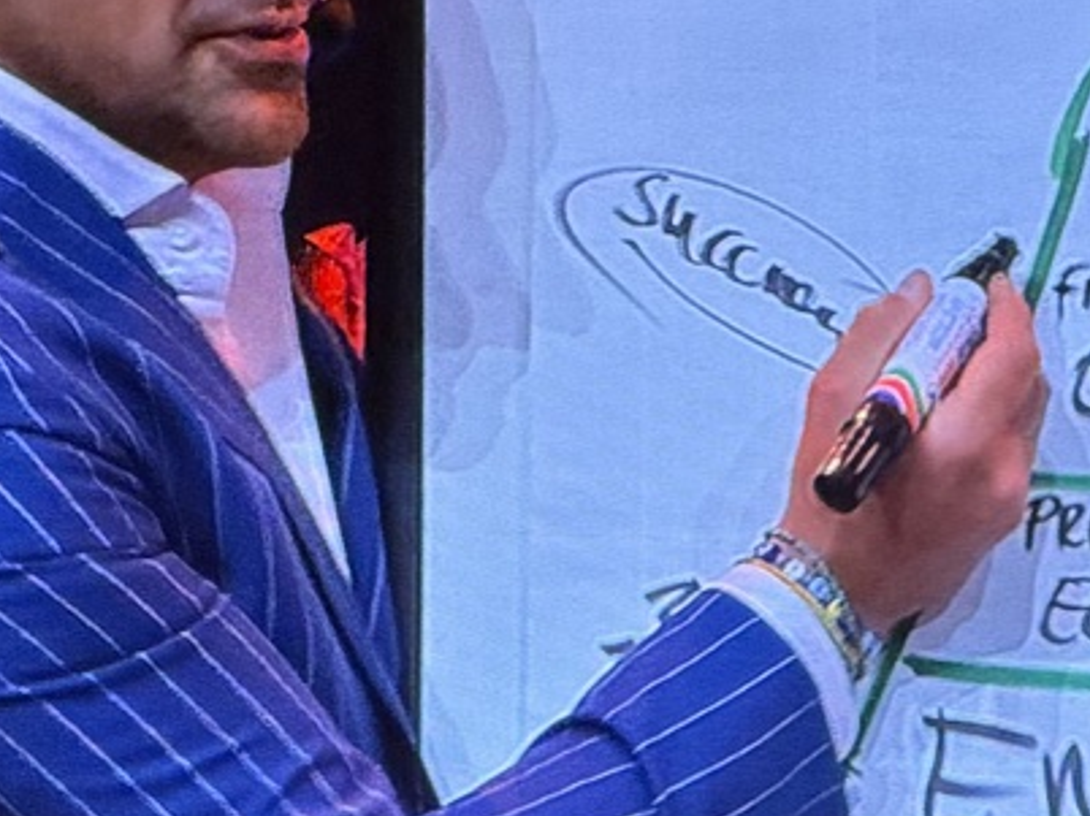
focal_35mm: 448
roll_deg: +0.3
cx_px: 1038
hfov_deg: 4.4
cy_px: 767
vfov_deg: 3.3
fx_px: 14098
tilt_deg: +9.2
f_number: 2.8
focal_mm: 16.89
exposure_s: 1/75
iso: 250
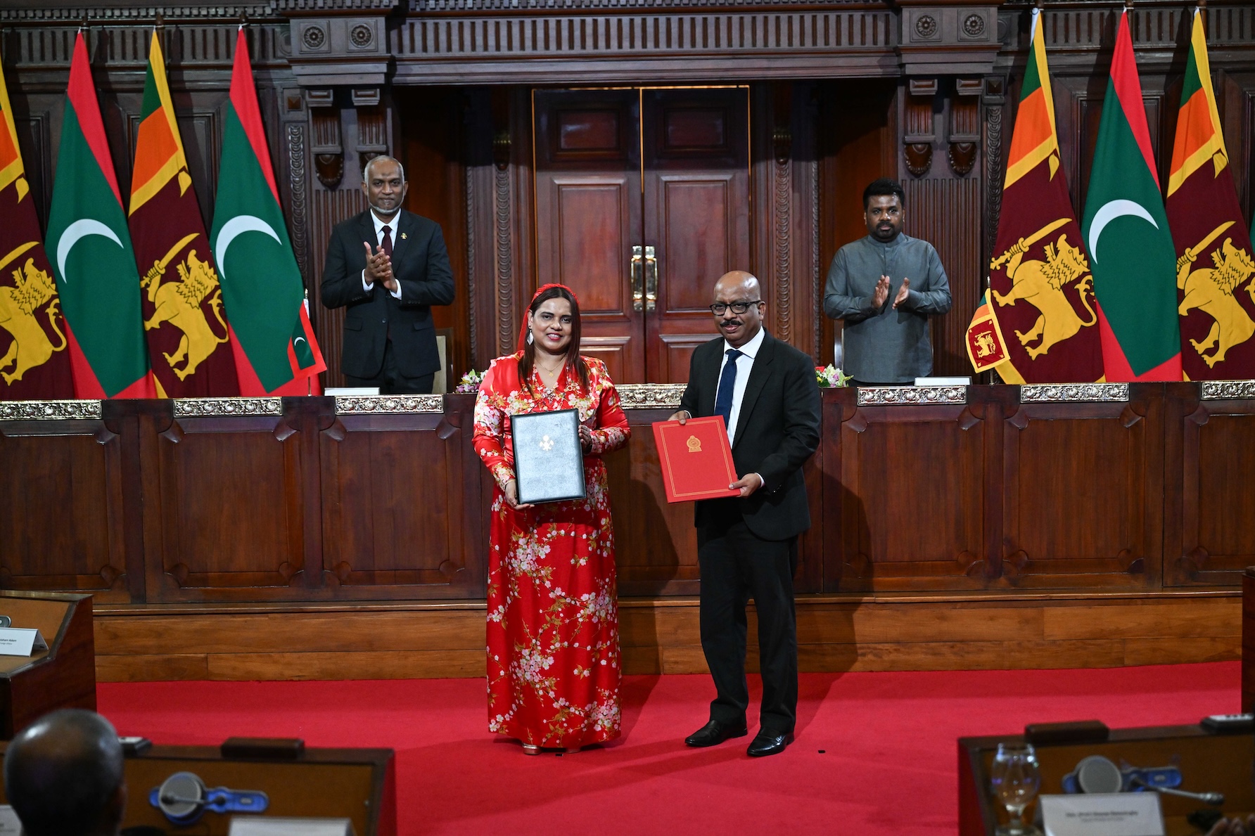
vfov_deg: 22.6
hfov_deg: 33.4
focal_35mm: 60
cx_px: 628
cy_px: 418
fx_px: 2091
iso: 3200
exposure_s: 1/125
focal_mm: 60
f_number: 3.5
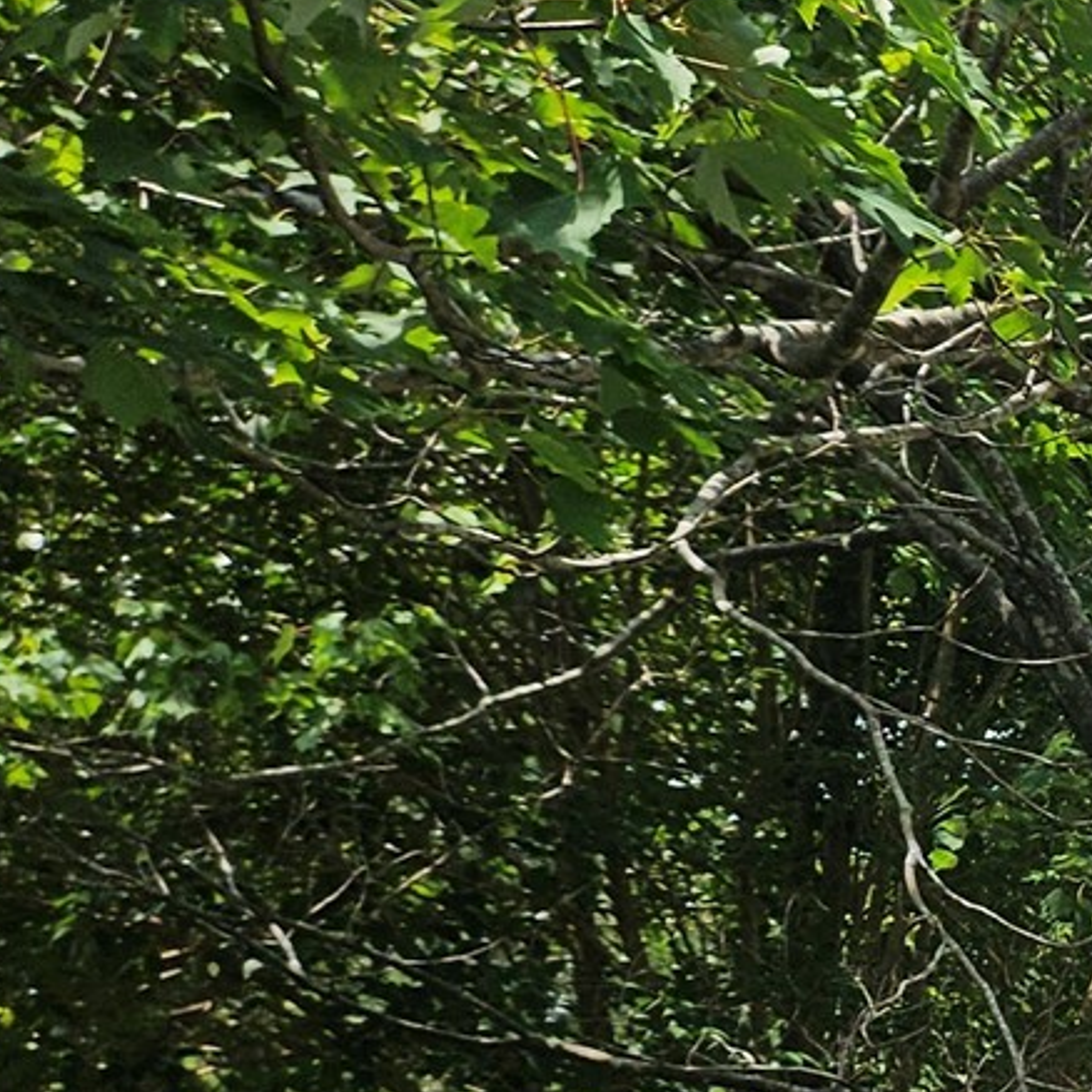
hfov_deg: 14.2
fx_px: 3391
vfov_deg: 17.3
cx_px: 2396
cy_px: 1361
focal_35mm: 95
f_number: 1.8
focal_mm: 5.4
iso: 25
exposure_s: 1/968
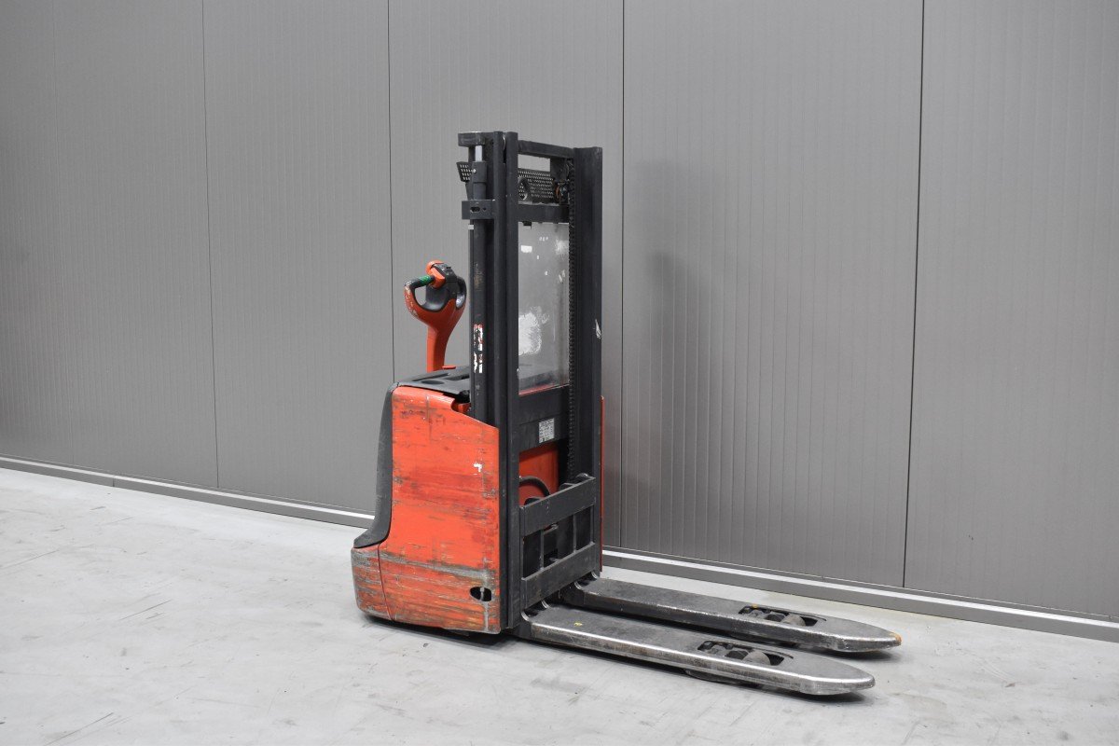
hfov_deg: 55.1
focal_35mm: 34
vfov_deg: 38.4
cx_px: 560
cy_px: 373
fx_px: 1072
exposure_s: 1/40
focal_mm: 23
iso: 1600
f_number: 5
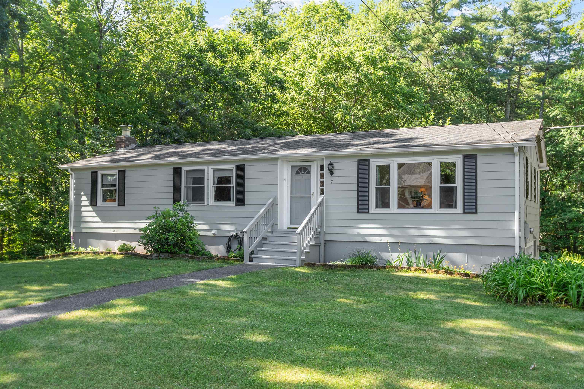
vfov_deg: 40.0
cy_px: 194
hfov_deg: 57.2
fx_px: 535
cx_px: 292
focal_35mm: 33
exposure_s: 1/60
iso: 200
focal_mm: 22
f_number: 8
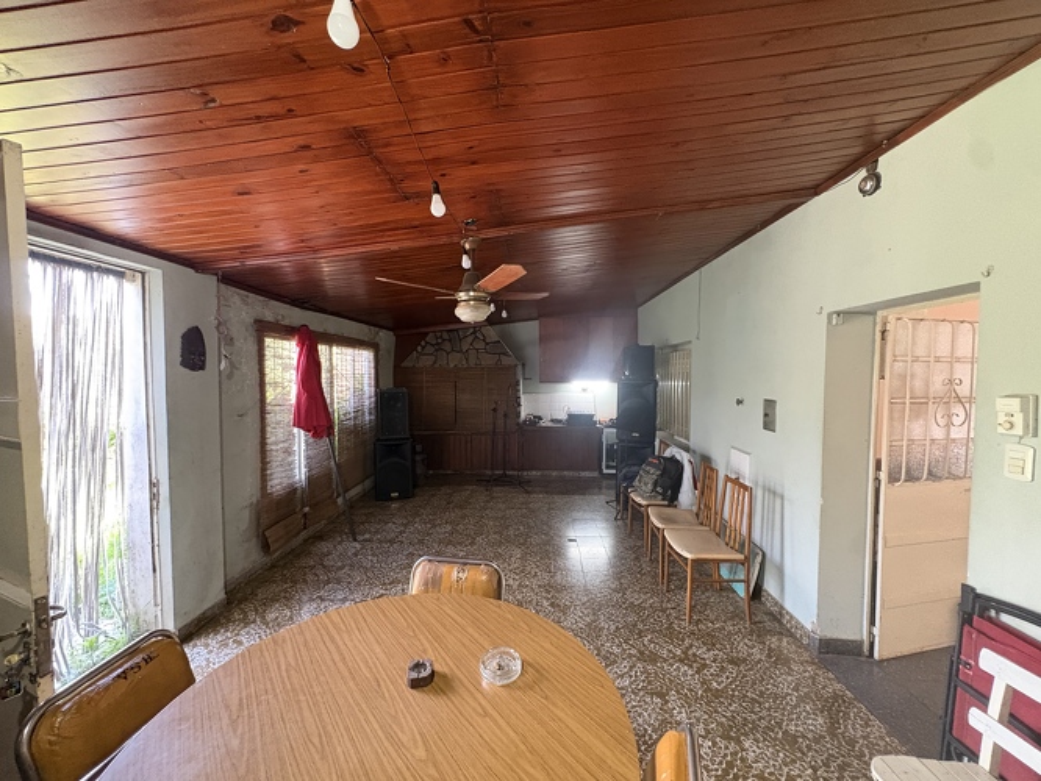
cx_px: 520
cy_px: 390
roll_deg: +0.7
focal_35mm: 14
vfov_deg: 85.7
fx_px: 421
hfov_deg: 102.0
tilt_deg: -2.4
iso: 1000
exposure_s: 1/40
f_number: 2.2
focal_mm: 2.22
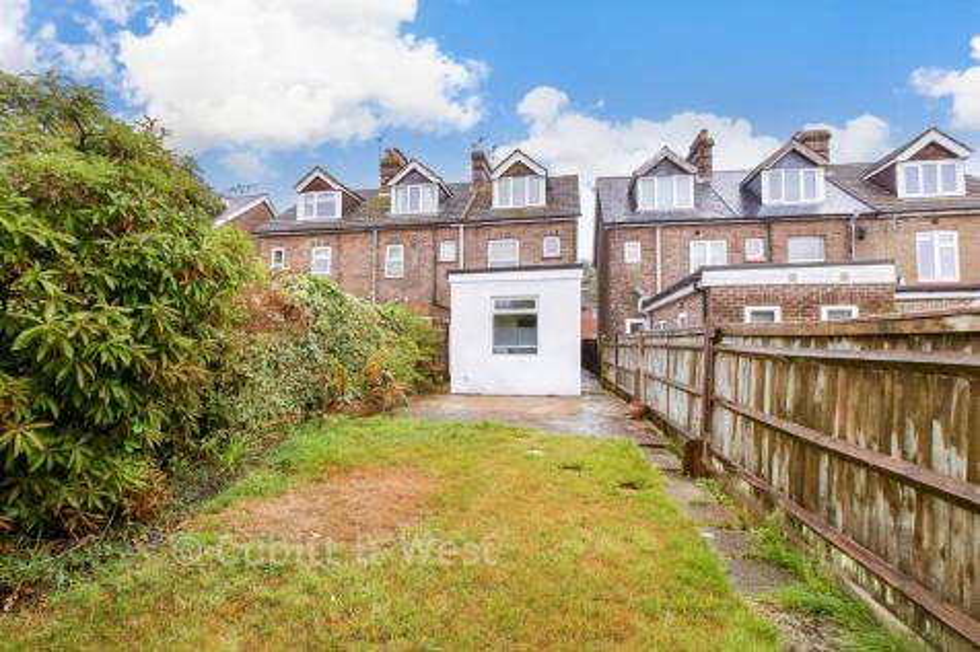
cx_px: 490
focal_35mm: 15
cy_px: 326
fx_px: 408
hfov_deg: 100.4
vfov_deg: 77.3
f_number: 8
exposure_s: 1/80
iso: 160
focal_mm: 10
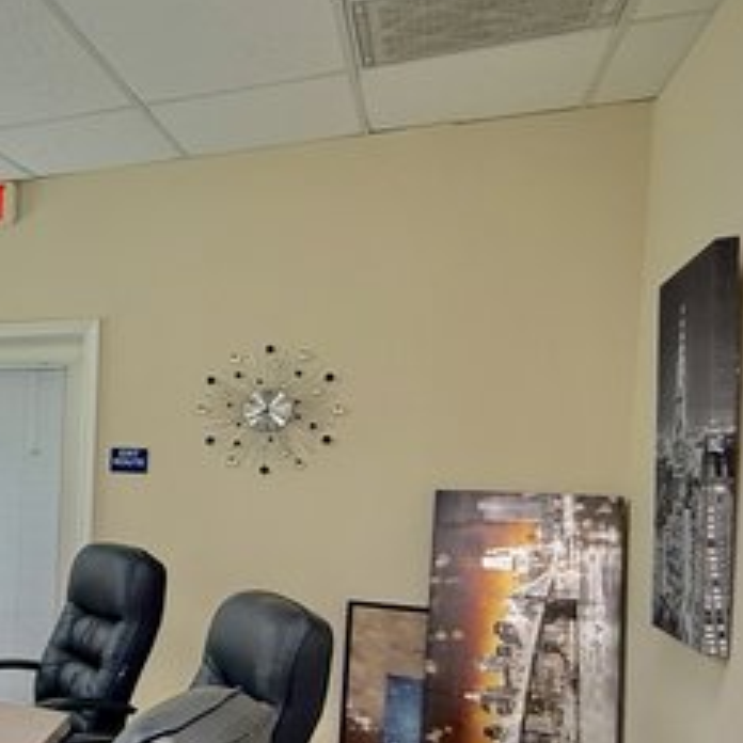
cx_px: -259
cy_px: 493
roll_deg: -0.9
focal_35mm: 41
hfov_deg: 30.6
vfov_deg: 40.4
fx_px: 996
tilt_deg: -3.8
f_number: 2.2
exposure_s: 1/120
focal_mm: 2.22
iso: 100
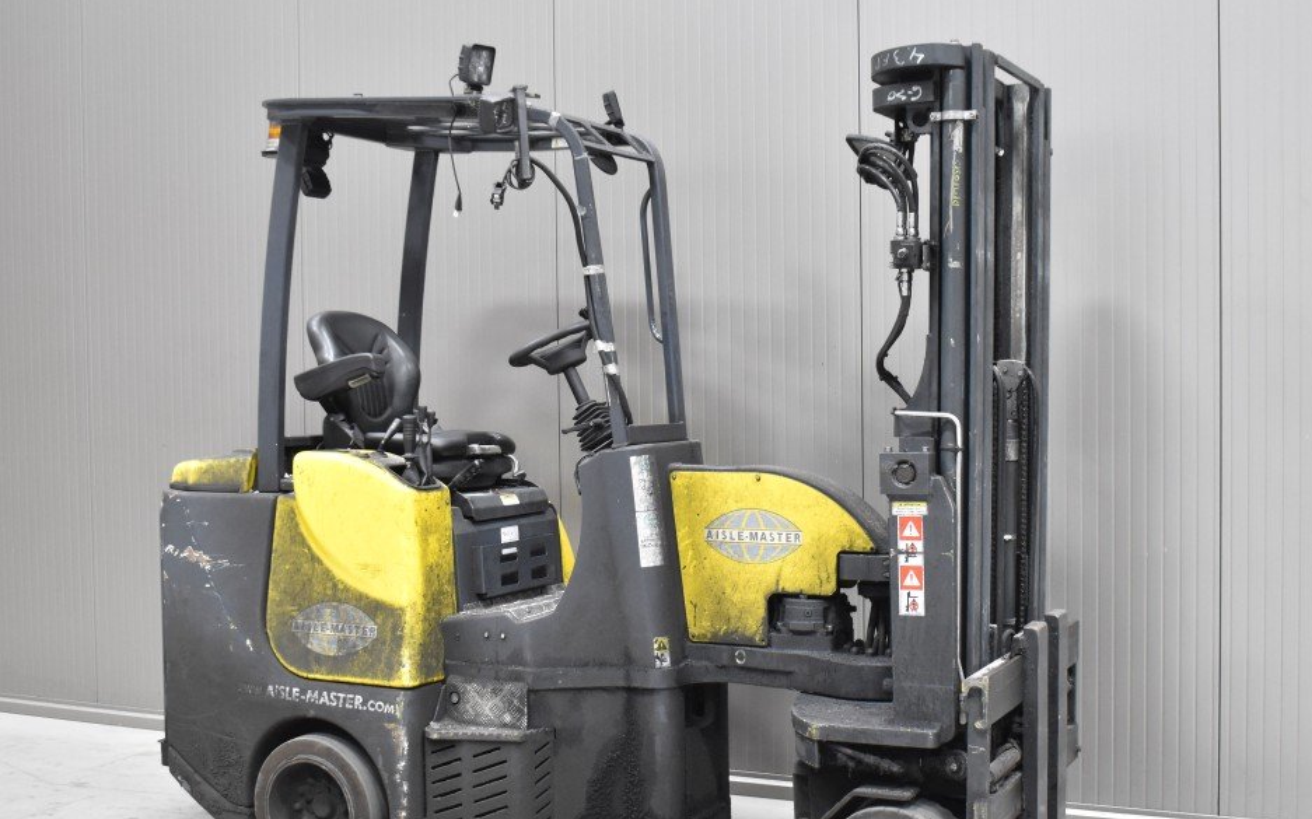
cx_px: 706
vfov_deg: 27.4
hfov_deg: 42.6
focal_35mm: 47
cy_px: 463
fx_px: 1680
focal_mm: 24
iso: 1600
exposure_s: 1/25
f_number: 4.5
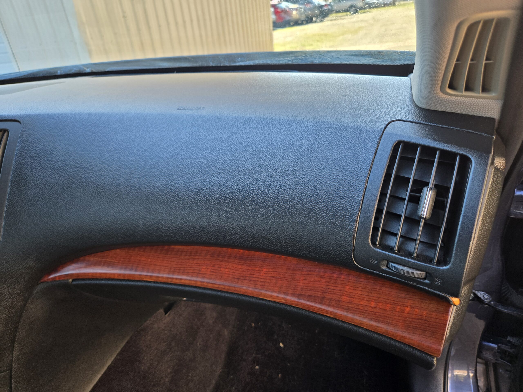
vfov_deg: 58.9
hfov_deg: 73.9
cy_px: 196
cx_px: 262
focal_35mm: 23
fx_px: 347
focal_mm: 5.4
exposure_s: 1/180
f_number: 1.8
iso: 100
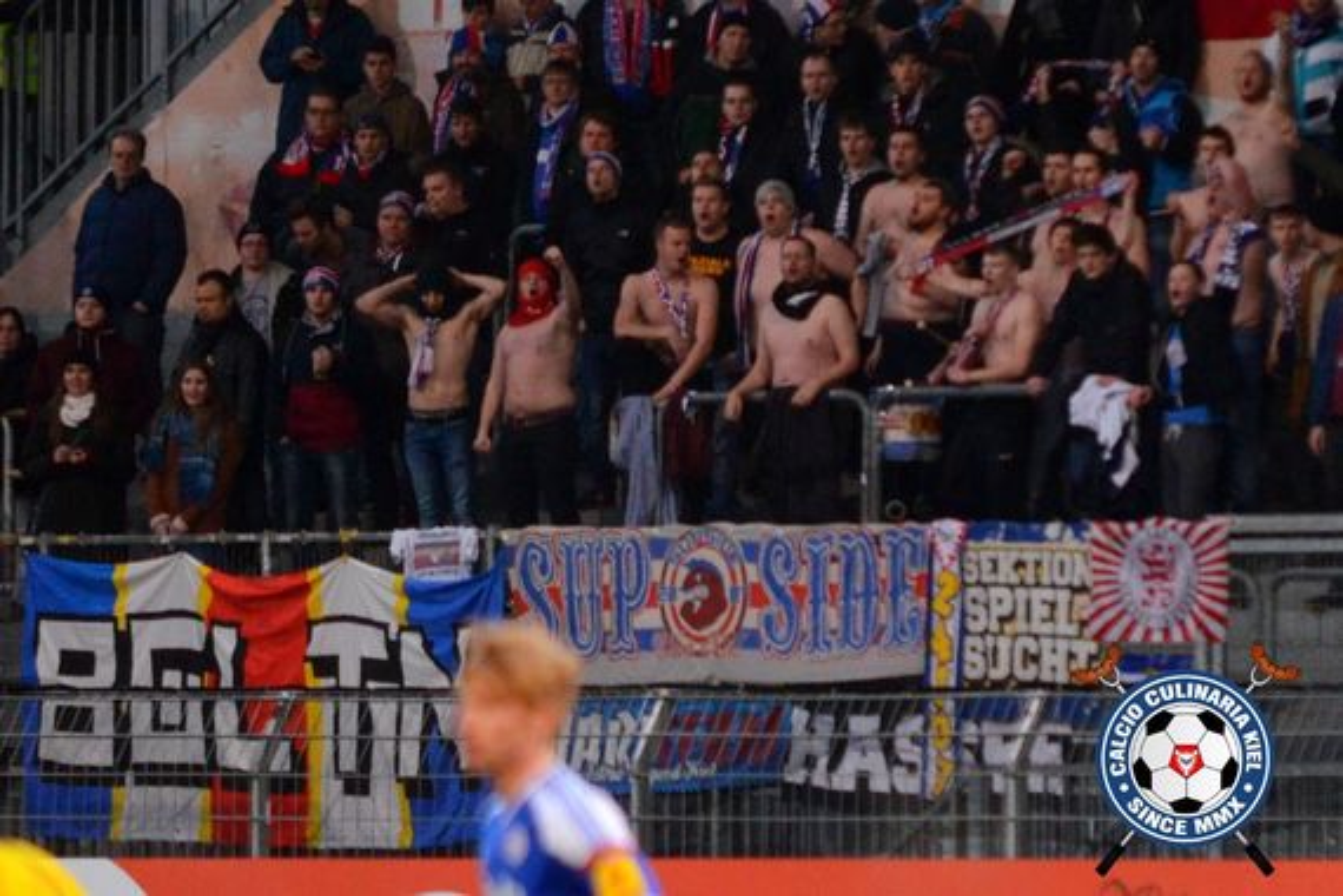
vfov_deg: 4.6
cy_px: 448
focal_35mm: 300
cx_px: 672
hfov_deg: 6.9
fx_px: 11191
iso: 2000
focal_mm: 200
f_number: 2.8
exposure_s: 1/640
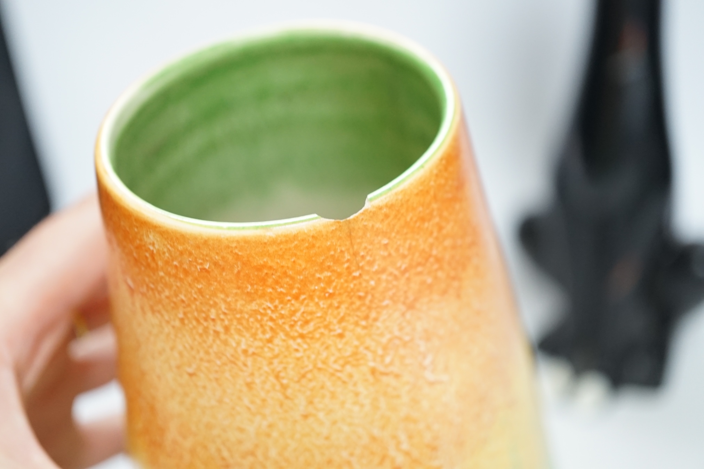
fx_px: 880
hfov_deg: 43.6
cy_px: 234
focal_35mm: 45
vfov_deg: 29.9
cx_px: 352
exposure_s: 1/60
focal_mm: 30
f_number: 3.5
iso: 1000
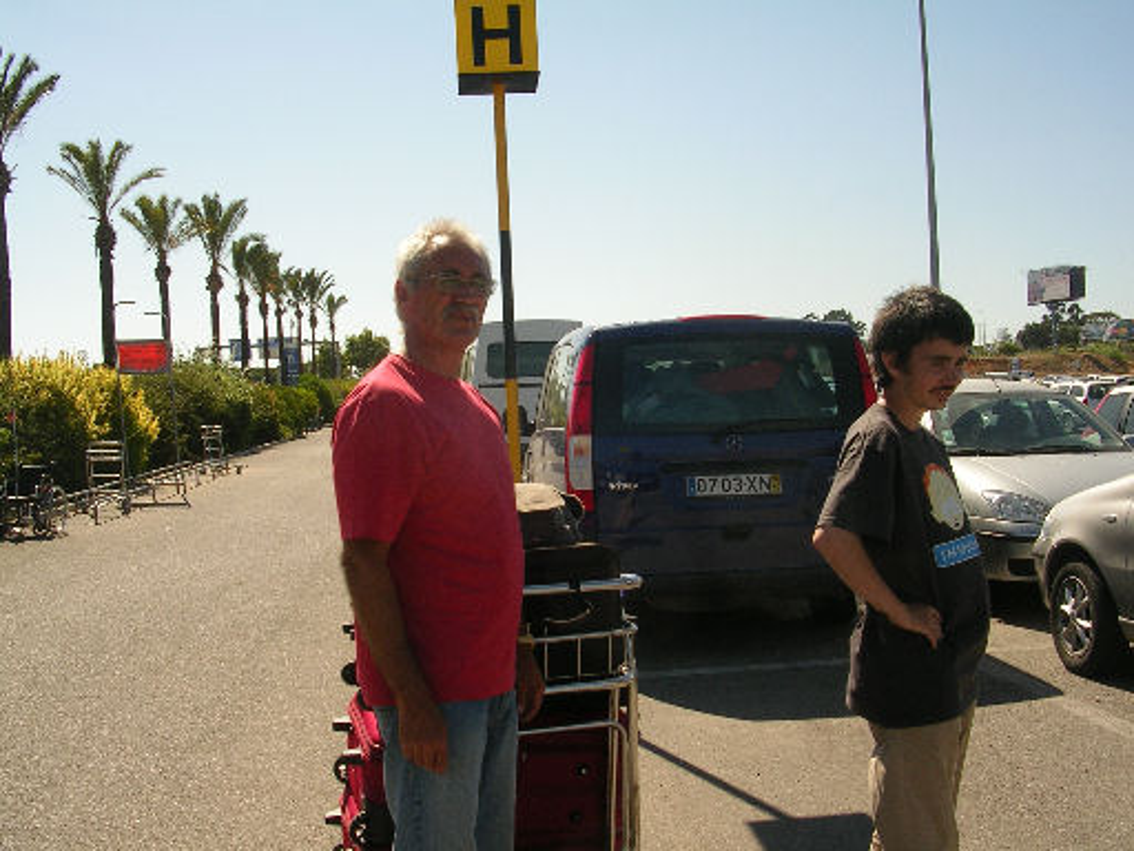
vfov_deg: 37.7
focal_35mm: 38
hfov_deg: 49.0
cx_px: 567
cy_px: 426
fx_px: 1245
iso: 50
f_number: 5.6
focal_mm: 5.8
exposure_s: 1/310
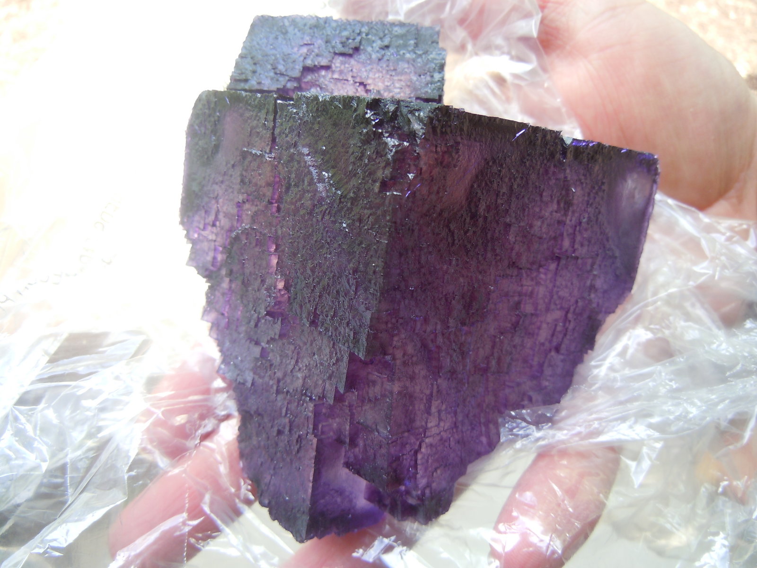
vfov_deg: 46.8
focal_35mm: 30
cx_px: 378
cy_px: 284
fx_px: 656
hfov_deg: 60.0
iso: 100
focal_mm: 5.4
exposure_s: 1/60
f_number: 3.5
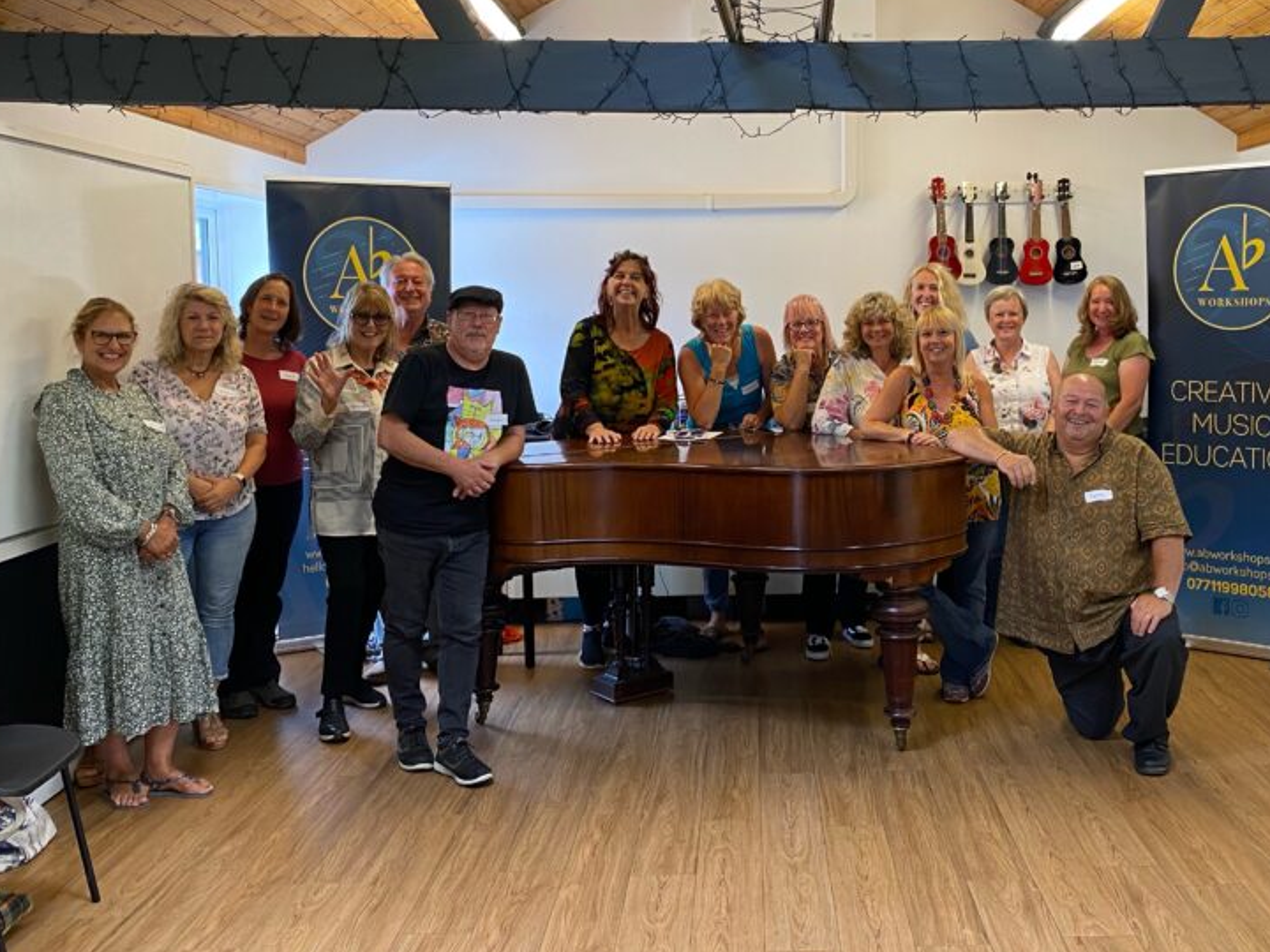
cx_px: 771
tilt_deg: -4.3
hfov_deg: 49.8
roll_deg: +0.3
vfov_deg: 38.5
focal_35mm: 37
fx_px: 1357
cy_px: 379
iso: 100
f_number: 1.8
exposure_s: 1/50
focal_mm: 4.25
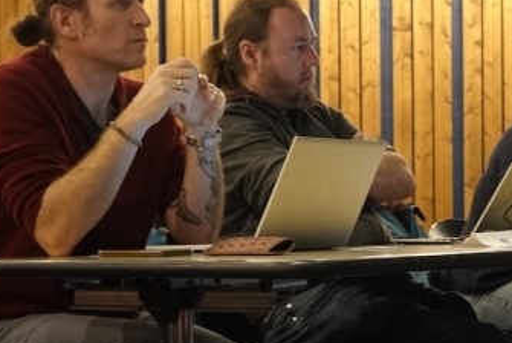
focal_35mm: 124
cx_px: 527
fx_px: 1765
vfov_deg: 11.0
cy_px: 271
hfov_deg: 16.1
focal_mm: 18.92
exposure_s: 1/13
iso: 800
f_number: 3.2
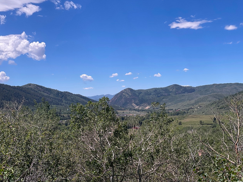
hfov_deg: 36.2
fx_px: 372
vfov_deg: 27.5
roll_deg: +1.5
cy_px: 91
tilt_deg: +2.1
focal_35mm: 53
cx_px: 123
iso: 32
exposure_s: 1/2817
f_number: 2
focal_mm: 6
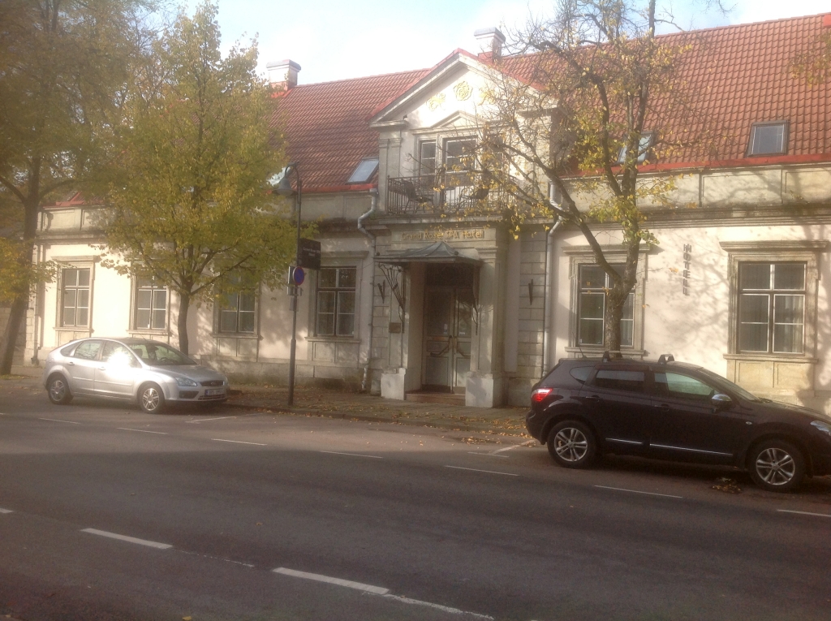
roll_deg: -1.5
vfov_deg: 40.6
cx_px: 416
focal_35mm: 35
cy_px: 310
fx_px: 839
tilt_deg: +2.1
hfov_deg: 52.7
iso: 50
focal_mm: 4.28
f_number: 2.4
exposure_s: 1/737
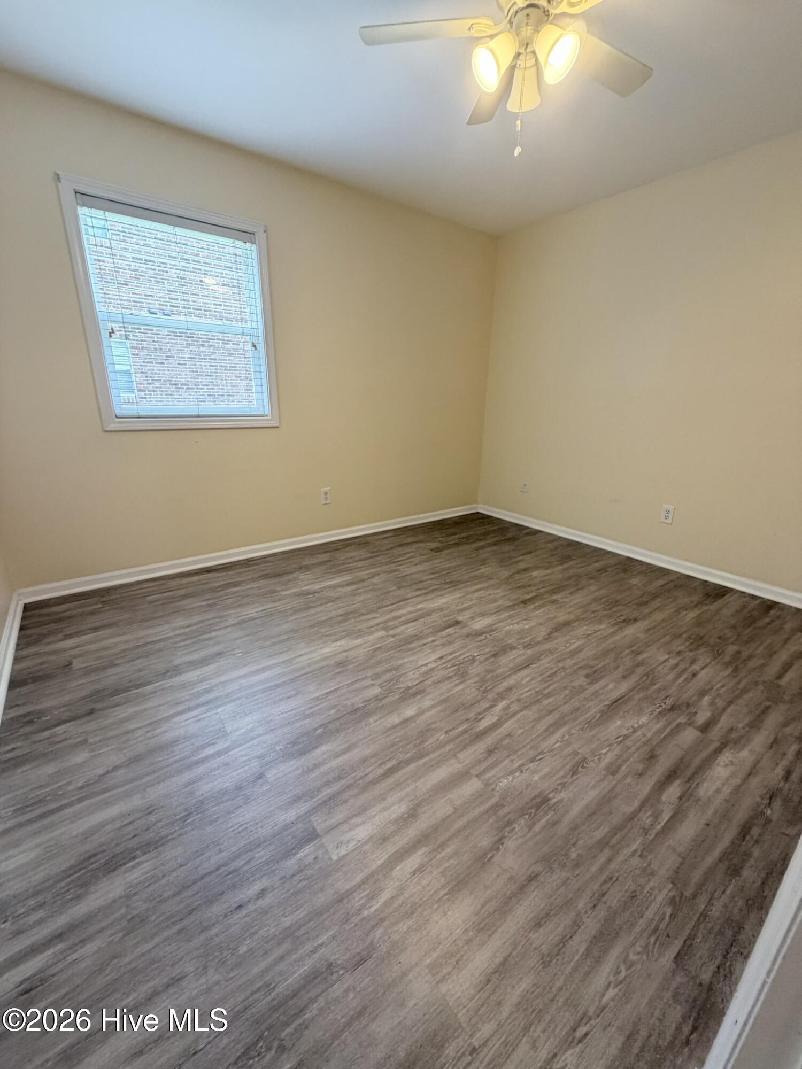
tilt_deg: -18.6
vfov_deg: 102.1
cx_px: 401
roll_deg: -2.0
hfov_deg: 85.7
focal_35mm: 14
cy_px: 534
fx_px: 432
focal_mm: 2.22
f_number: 2.2
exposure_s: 1/60
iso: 200
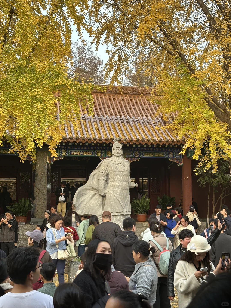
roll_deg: +0.2
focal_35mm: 48
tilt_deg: +5.7
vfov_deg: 39.7
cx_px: 116
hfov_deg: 30.3
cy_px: 154
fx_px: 427
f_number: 1.78
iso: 64
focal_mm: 6.86
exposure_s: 1/172
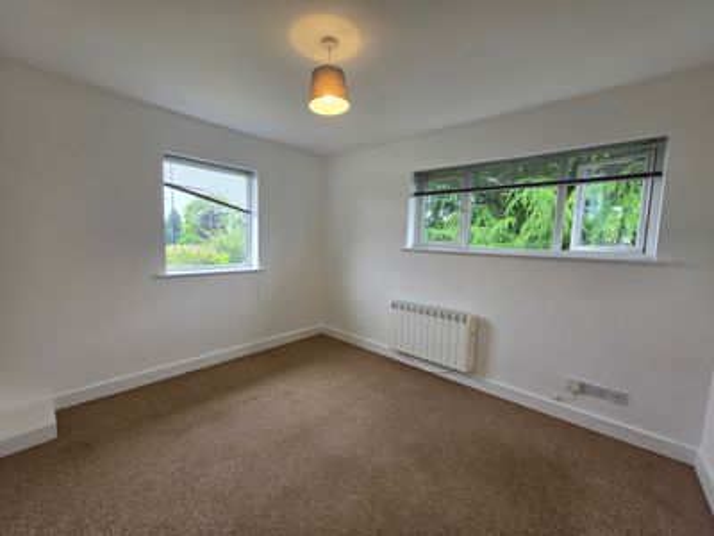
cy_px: 268
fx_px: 268
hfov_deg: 106.2
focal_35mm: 13
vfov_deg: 89.9
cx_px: 357
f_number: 1.9
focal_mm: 2.2
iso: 40
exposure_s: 1/100
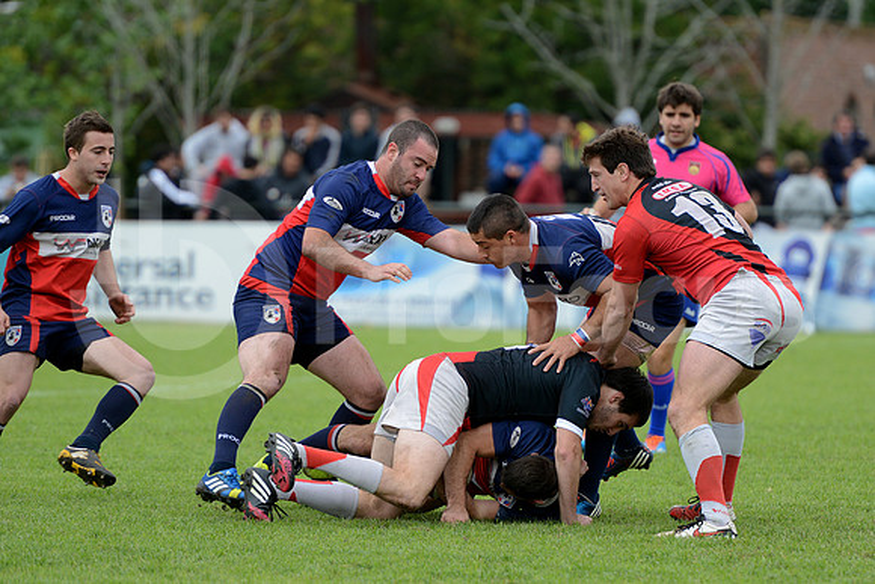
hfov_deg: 7.6
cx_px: 438
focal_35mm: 270
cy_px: 292
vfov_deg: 5.1
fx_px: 6564
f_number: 4
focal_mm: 270
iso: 400
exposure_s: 1/800
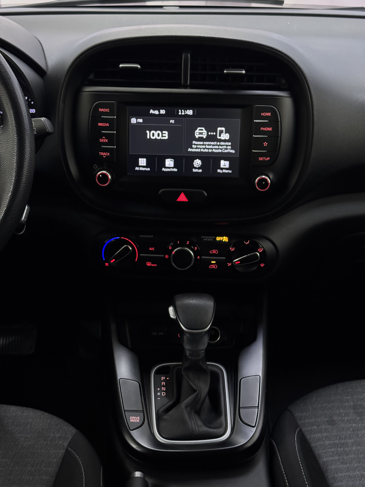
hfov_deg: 30.3
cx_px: 182
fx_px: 675
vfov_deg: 39.7
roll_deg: -1.4
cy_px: 244
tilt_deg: -25.4
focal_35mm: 48
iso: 640
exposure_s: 1/25
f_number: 1.78
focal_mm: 6.76
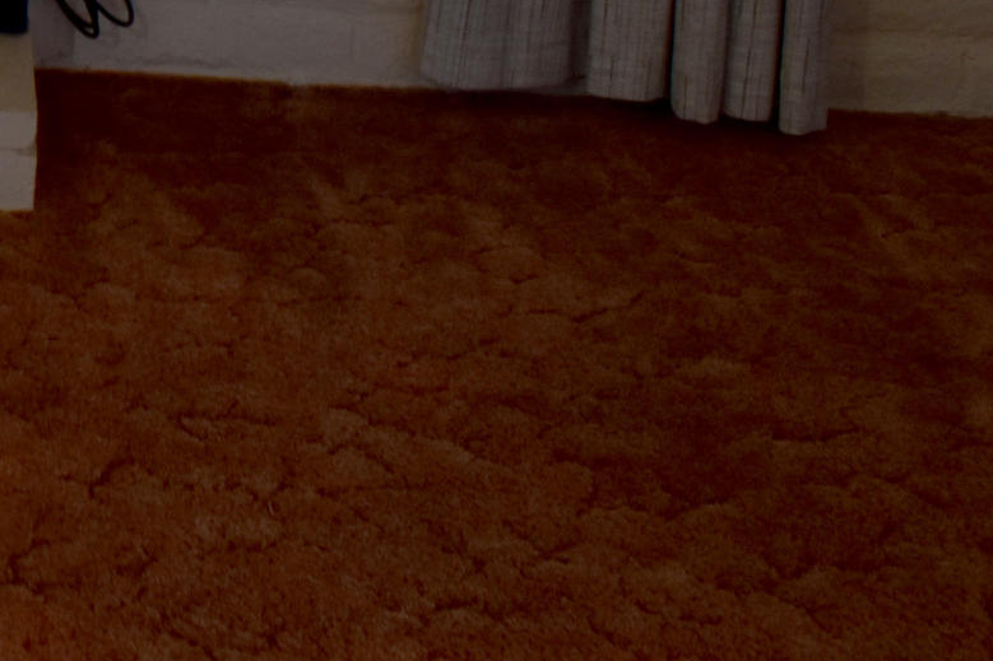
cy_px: -525
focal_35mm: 104
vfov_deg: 12.1
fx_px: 2868
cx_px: -852
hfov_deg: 16.2
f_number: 6.3
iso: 400
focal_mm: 18
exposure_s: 1/20
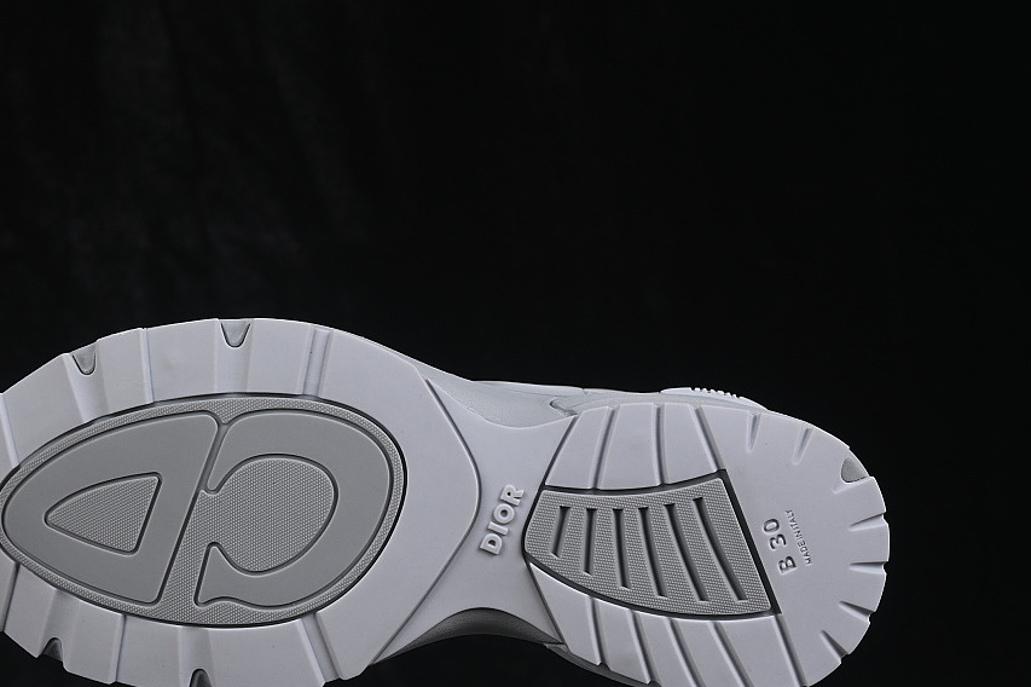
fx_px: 2720
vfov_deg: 14.4
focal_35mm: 95
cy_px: 428
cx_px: 422
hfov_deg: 21.4
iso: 160
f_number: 8
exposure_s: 1/80
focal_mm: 50
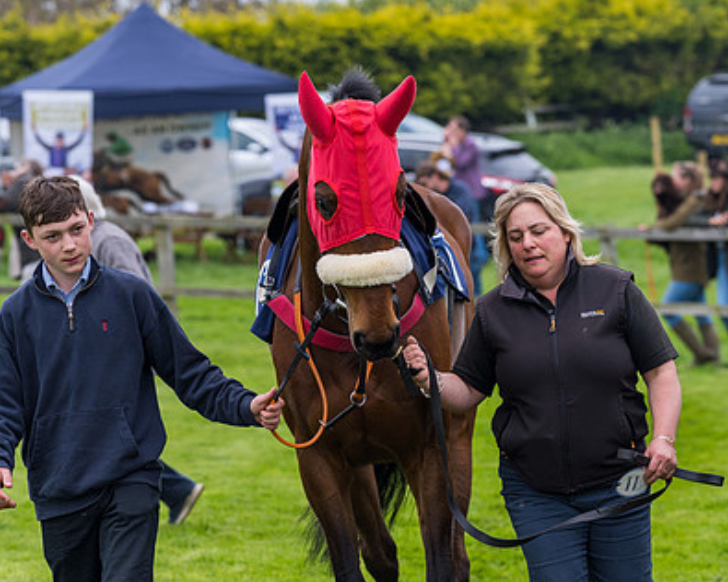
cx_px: 417
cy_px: 294
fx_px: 5839
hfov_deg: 7.1
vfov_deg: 5.7
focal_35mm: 271
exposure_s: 1/640
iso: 400
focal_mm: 135
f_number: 5
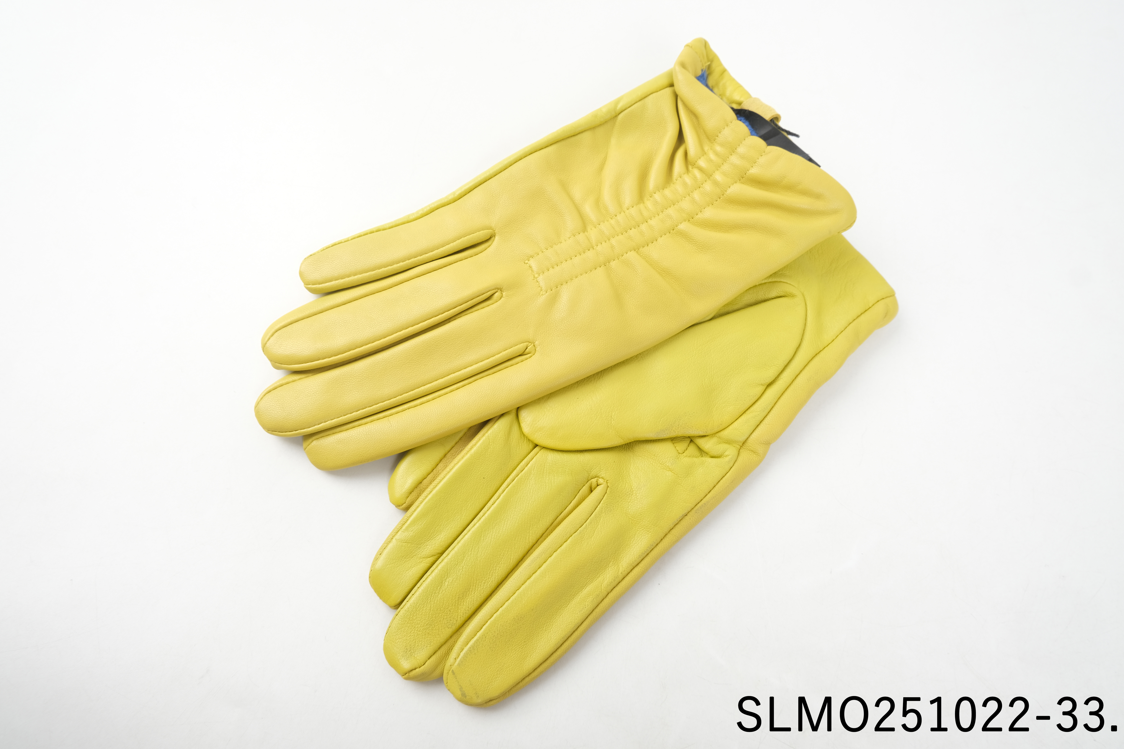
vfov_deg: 55.1
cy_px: 374
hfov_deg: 76.1
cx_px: 562
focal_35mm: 23
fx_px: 718
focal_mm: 15
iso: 160
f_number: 9
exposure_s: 1/125
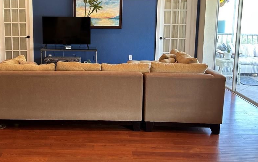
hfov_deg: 53.2
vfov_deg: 34.7
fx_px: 253
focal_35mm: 36
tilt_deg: -6.9
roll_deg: -0.3
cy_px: 43
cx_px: 92
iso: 250
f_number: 1.5
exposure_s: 1/60
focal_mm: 5.7
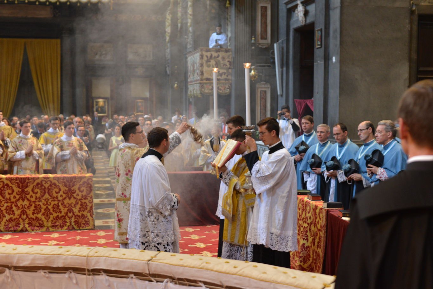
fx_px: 602
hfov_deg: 39.6
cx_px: 216
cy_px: 144
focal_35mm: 50
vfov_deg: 27.0
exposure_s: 1/50
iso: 1600
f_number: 3.5
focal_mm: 50
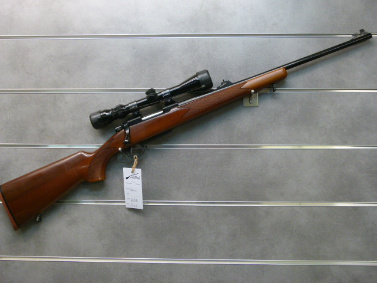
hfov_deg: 47.9
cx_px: 188
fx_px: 425
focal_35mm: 39
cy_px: 142
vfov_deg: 36.8
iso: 200
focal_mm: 7
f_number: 3.1
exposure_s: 1/60
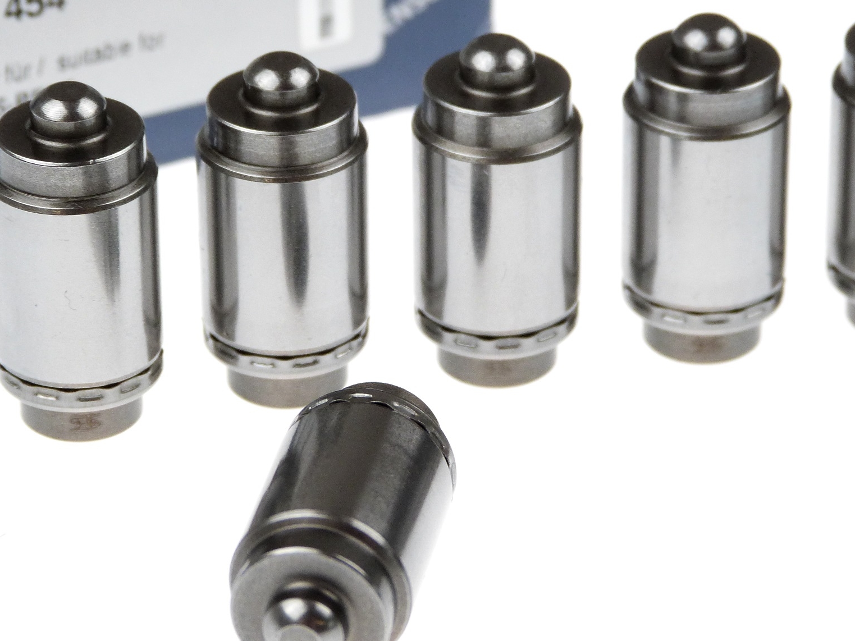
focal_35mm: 176
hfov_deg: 11.2
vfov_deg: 8.4
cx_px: 415
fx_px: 4347
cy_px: 304
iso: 200
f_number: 3.6
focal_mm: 24.2
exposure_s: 1/200
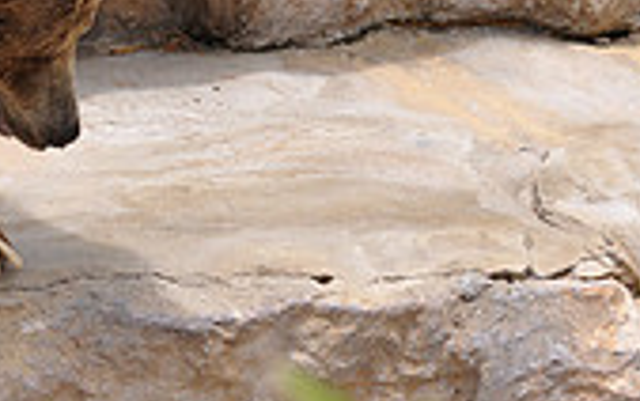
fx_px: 3649
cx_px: -182
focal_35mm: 209
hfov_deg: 9.8
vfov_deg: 6.3
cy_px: -62
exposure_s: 1/400
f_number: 10
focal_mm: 40
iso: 200
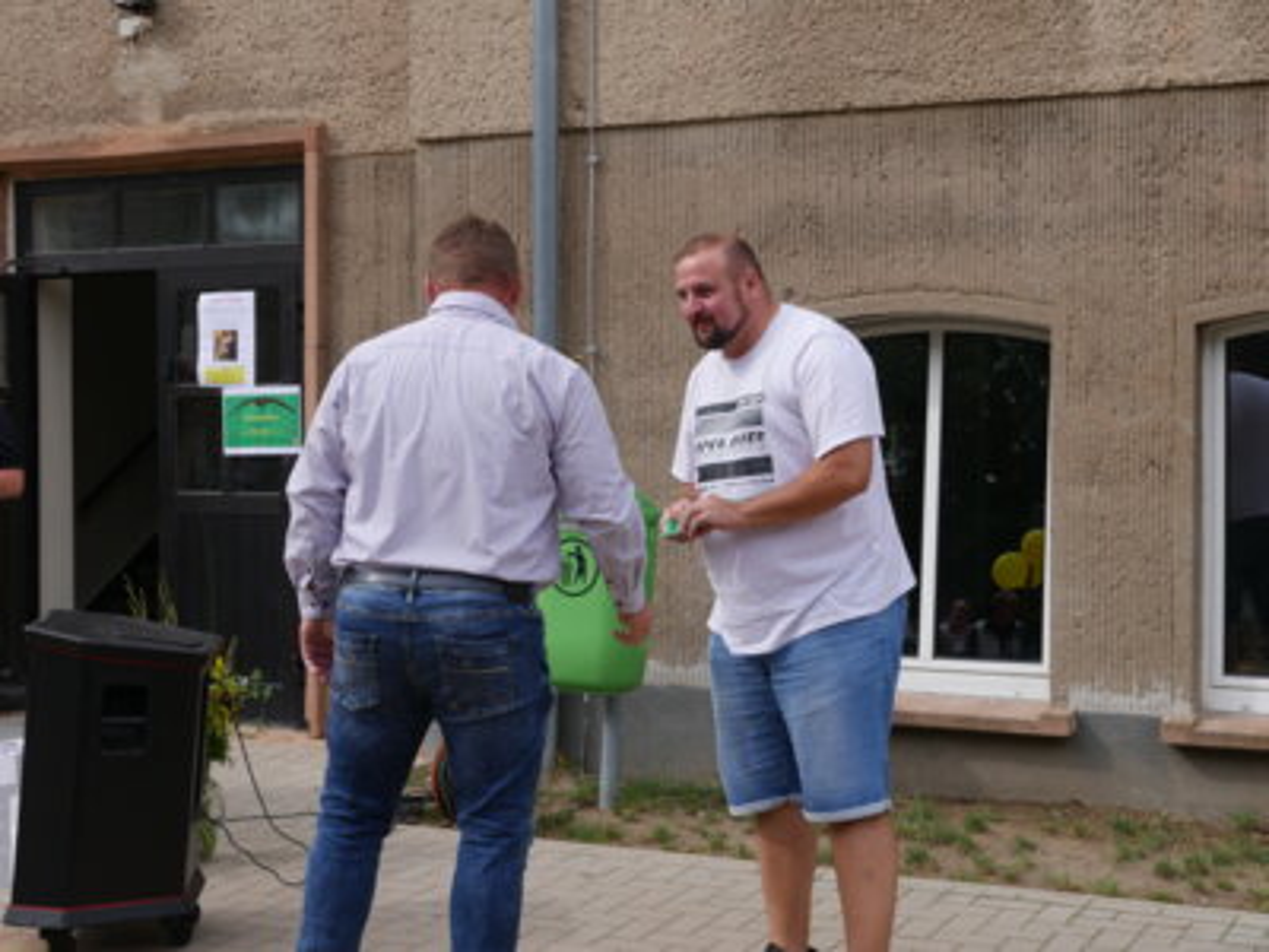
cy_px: 476
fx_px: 2126
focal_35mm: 58
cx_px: 634
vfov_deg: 25.2
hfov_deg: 33.2
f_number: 8
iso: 200
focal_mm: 29
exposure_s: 1/250
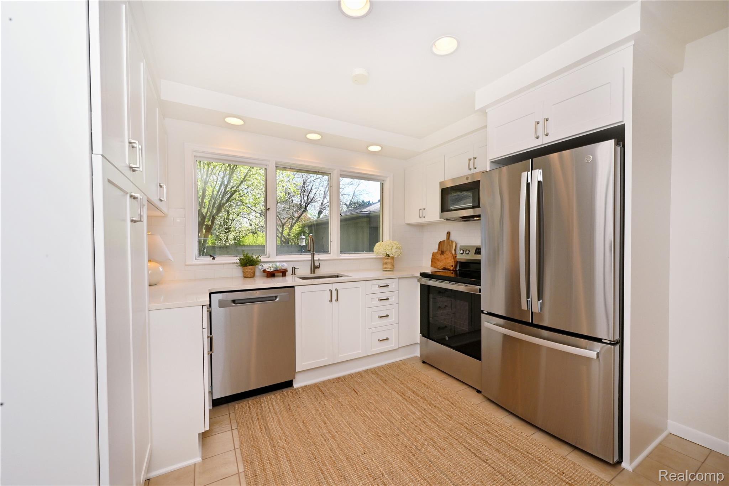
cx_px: 364
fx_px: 283
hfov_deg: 104.3
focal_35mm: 14
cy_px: 243
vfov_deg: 81.2
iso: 450
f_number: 16
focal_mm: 14
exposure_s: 1/60
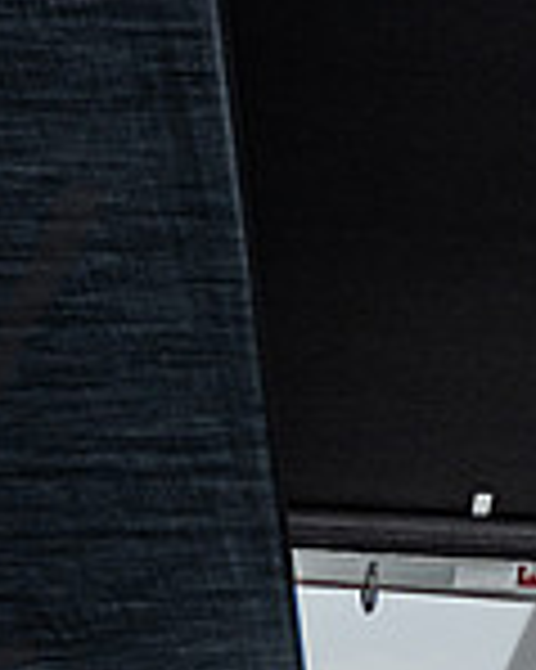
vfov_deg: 5.9
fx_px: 6451
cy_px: 744
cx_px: 1185
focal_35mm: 325
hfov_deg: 4.7
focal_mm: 66
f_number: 6
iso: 400
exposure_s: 1/3200
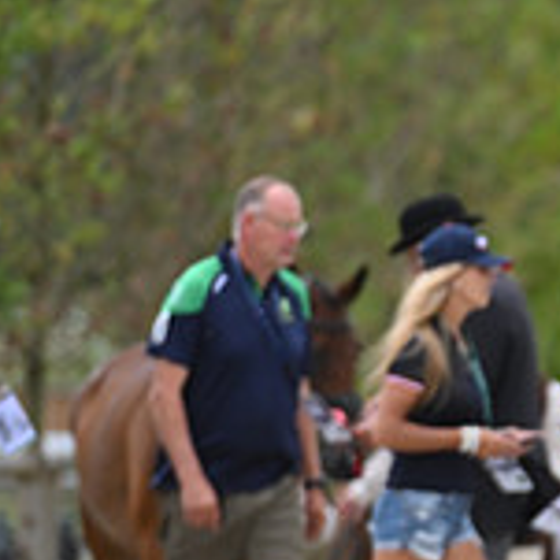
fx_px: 23903
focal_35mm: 1306
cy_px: 436
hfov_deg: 1.3
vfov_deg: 1.3
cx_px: 1038
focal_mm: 400
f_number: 5.6
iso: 720
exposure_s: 1/1250
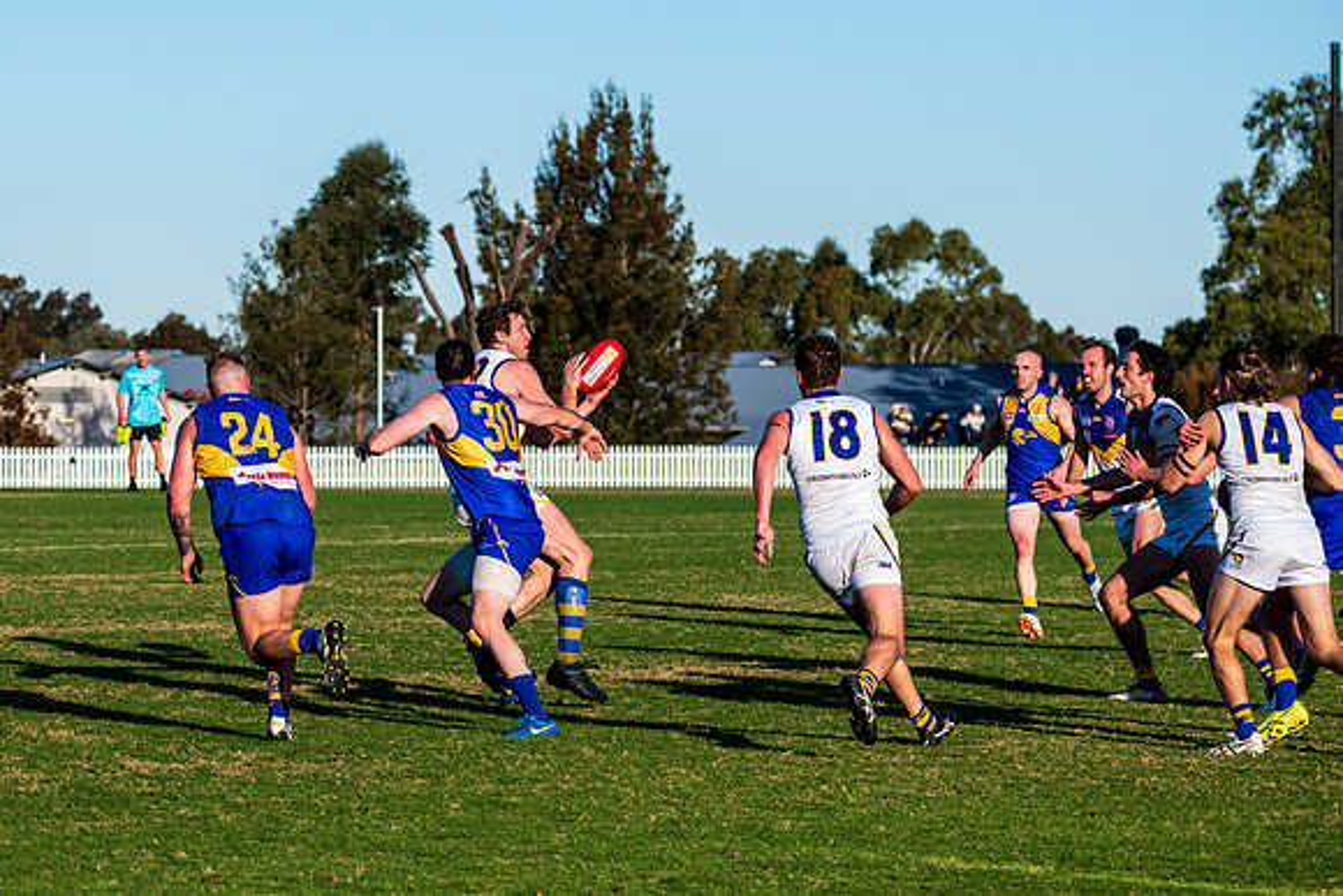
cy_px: 377
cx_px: 565
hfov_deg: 11.8
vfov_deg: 7.9
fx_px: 6484
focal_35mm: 174
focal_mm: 150
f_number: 8
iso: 800
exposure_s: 1/2000
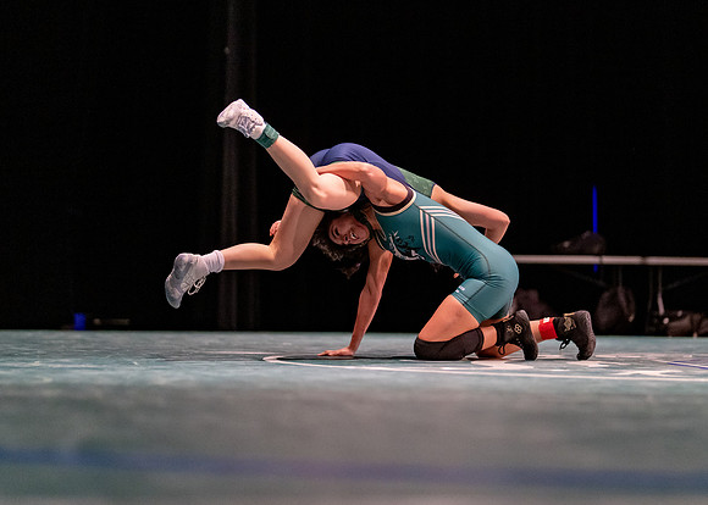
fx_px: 1637
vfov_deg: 17.5
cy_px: 203
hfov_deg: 24.4
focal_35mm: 81
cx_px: 396
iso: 2000
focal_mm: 50
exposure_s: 1/1000
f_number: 1.2
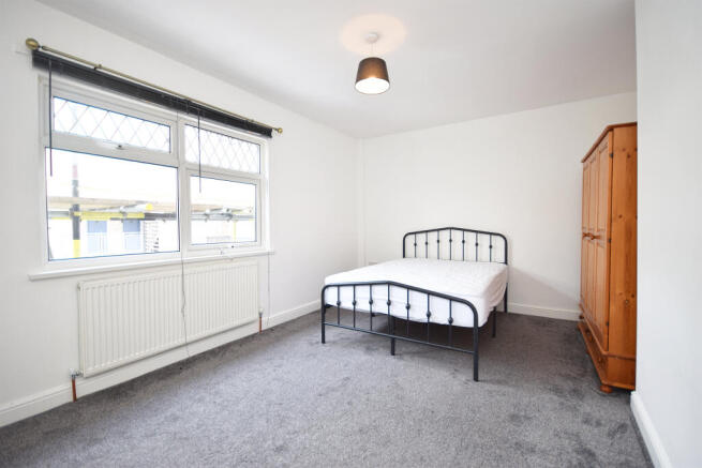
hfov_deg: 100.4
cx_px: 351
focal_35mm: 15
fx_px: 293
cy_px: 234
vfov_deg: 77.4
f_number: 5
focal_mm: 10
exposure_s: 1/100
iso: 400
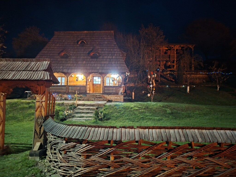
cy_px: 88
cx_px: 118
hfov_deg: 73.9
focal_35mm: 23
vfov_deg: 58.9
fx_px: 157
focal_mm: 5.54
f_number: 1.8
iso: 1600
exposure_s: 1/10
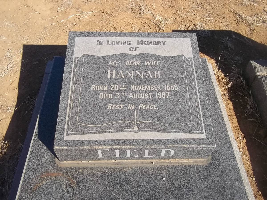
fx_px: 247
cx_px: 134
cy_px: 100
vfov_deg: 44.2
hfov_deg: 56.8
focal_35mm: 32
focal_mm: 5.7
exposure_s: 1/320
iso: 80
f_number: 5.5
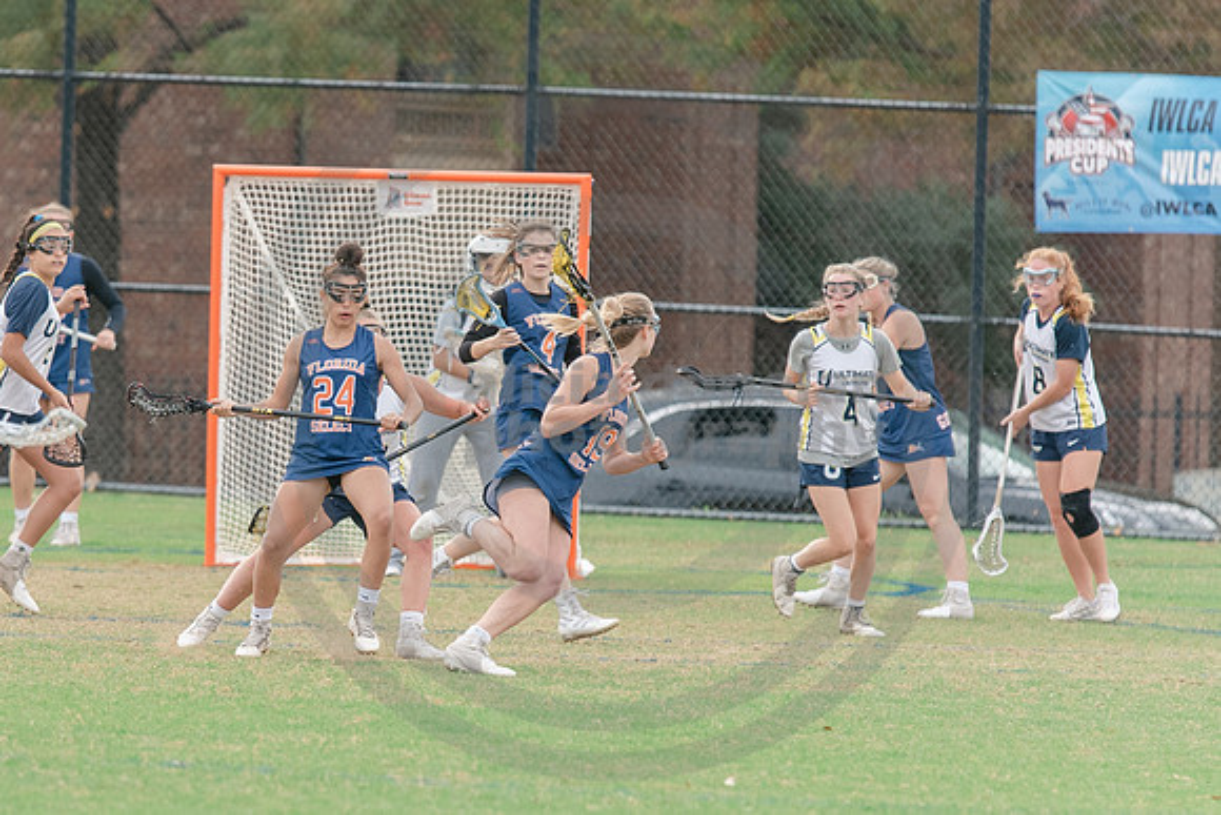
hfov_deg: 4.0
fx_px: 17384
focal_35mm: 512
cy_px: 572
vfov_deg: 2.7
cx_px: 295
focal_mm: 200
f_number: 2.8
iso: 450
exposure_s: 1/1250
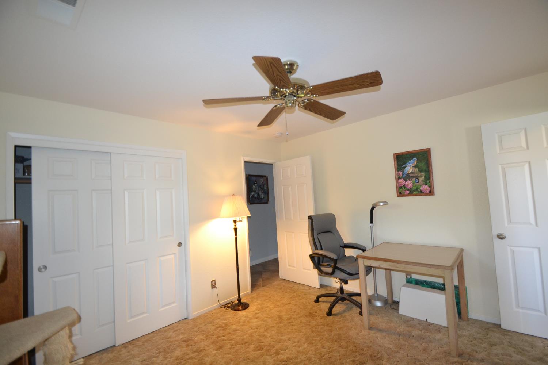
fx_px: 228
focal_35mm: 15
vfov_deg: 77.3
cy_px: 182
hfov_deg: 100.4
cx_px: 274
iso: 1000
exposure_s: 1/60
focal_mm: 10
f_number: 3.5
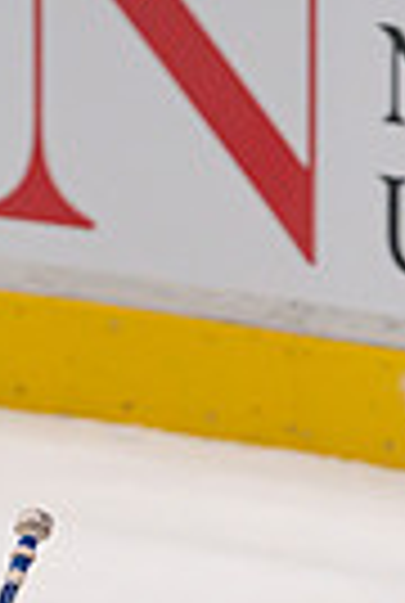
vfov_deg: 1.0
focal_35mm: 2009
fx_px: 33726
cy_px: 864
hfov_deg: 0.7
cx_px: 144
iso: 2500
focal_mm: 600
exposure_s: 1/3200
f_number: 4
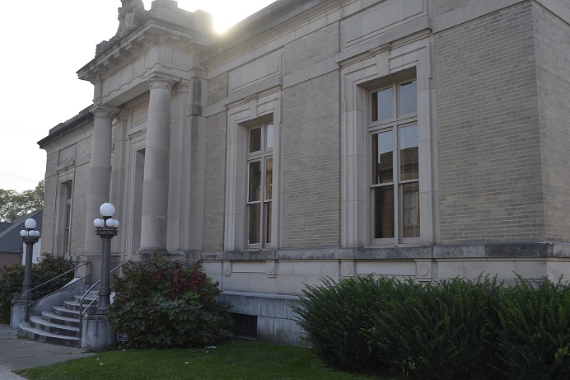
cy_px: 190
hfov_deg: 53.1
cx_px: 285
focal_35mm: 36
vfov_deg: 36.9
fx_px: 570
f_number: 5.6
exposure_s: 1/125
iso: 110
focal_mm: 24
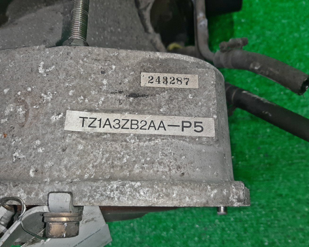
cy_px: 128
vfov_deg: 51.5
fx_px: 256
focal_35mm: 28
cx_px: 147
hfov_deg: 62.2
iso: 53
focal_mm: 3.93
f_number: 1.7
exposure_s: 1/50
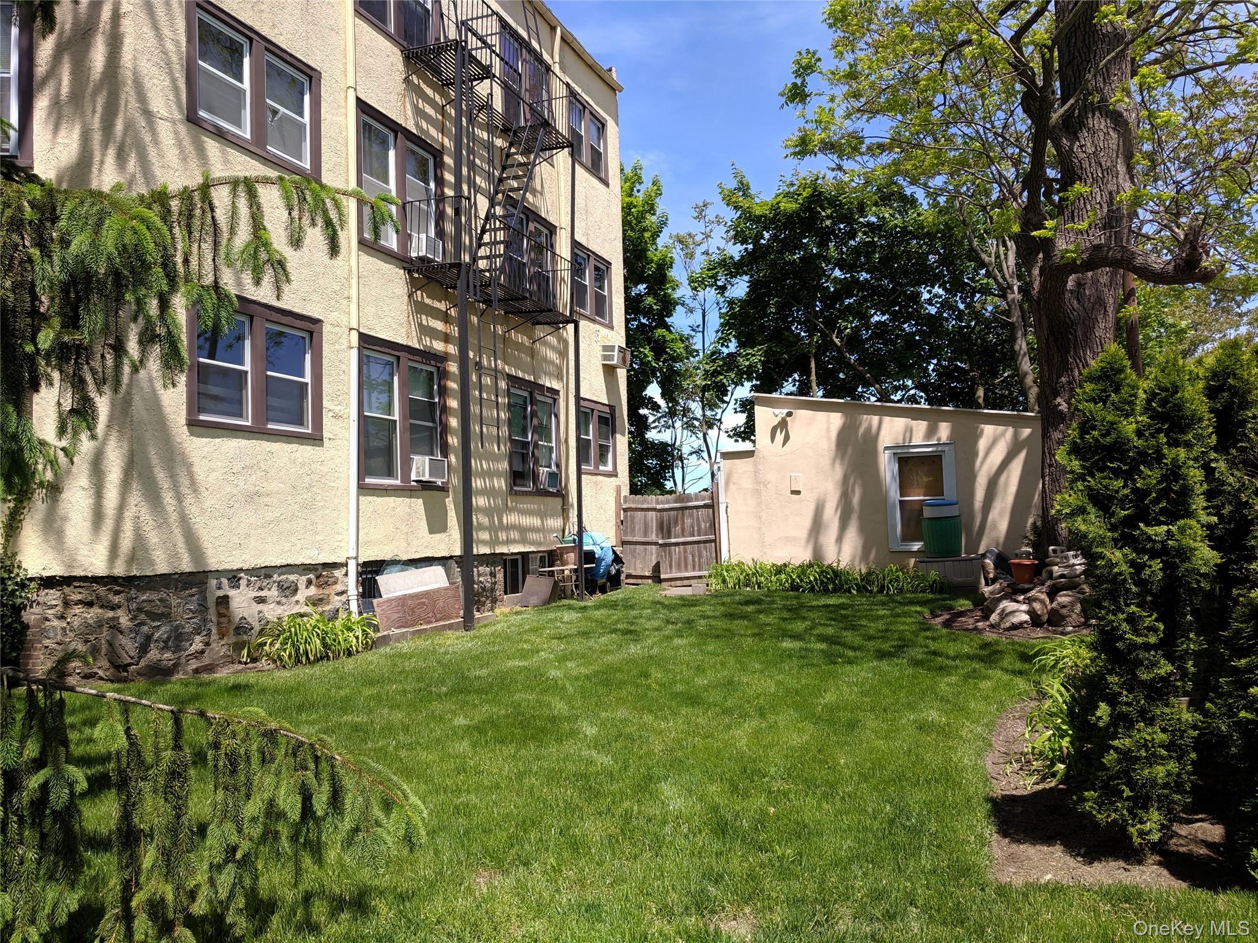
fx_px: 945
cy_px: 472
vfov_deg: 53.1
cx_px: 629
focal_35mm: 26
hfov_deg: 67.3
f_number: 2
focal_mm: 4.67
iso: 49
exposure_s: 1/1057
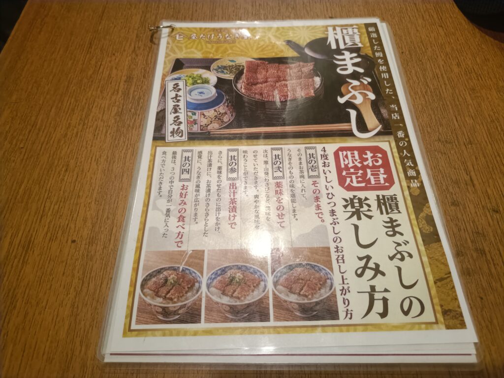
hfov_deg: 69.4
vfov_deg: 54.9
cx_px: 252
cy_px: 189
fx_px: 364
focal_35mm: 25
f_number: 1.7
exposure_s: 1/50
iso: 2000
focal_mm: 4.7
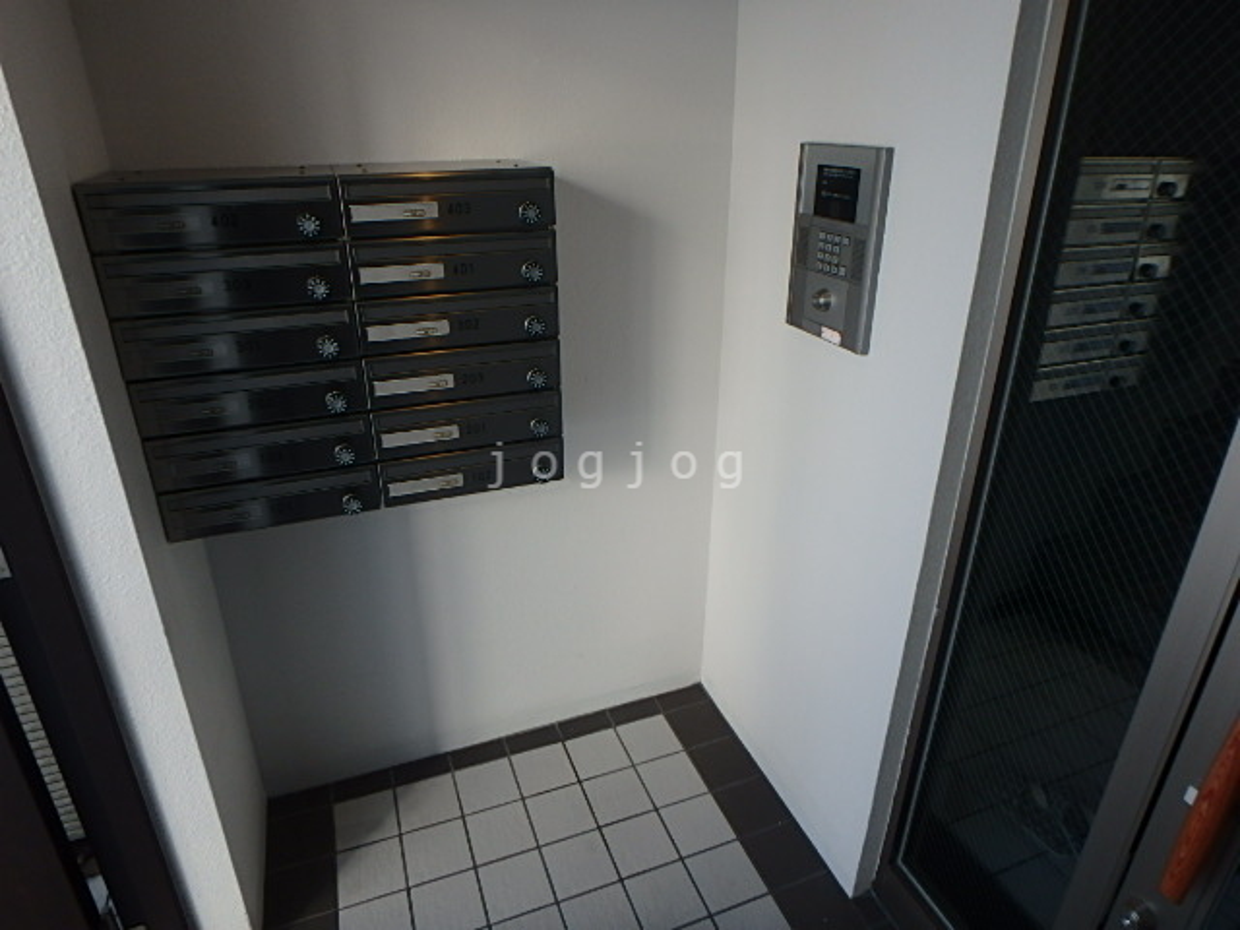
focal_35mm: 21
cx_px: 620
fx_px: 752
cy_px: 465
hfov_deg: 79.0
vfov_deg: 63.4
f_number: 3.5
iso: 125
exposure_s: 1/200
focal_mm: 3.7
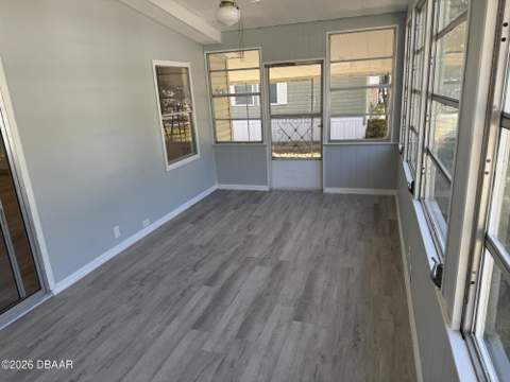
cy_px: 191
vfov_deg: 56.8
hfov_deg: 71.6
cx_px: 255
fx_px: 354
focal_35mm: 24
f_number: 1.78
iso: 80
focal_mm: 6.76
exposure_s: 1/385
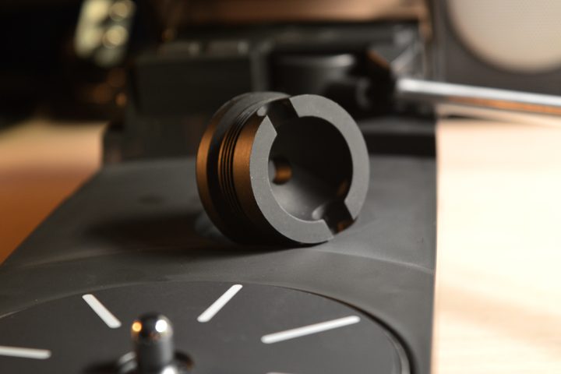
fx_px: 1286
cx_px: 280
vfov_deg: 16.6
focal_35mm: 82
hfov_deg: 24.6
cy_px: 187
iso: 640
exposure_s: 1/15
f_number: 5.6
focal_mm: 55
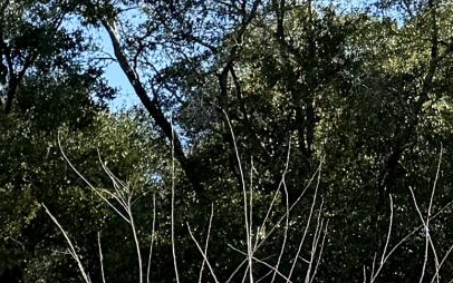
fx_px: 2322
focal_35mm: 188
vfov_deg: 6.5
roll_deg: +1.2
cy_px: 782
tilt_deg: -0.9
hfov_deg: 10.0
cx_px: -571
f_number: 1.78
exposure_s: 1/2299
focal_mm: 6.76
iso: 80
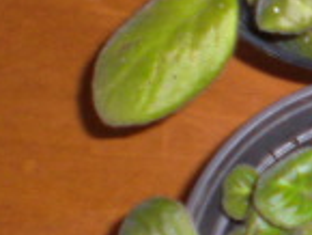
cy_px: 15
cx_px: 624
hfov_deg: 10.7
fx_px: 1515
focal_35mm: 168
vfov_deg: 8.8
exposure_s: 1/60
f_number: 3.1
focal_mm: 6.3
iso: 200
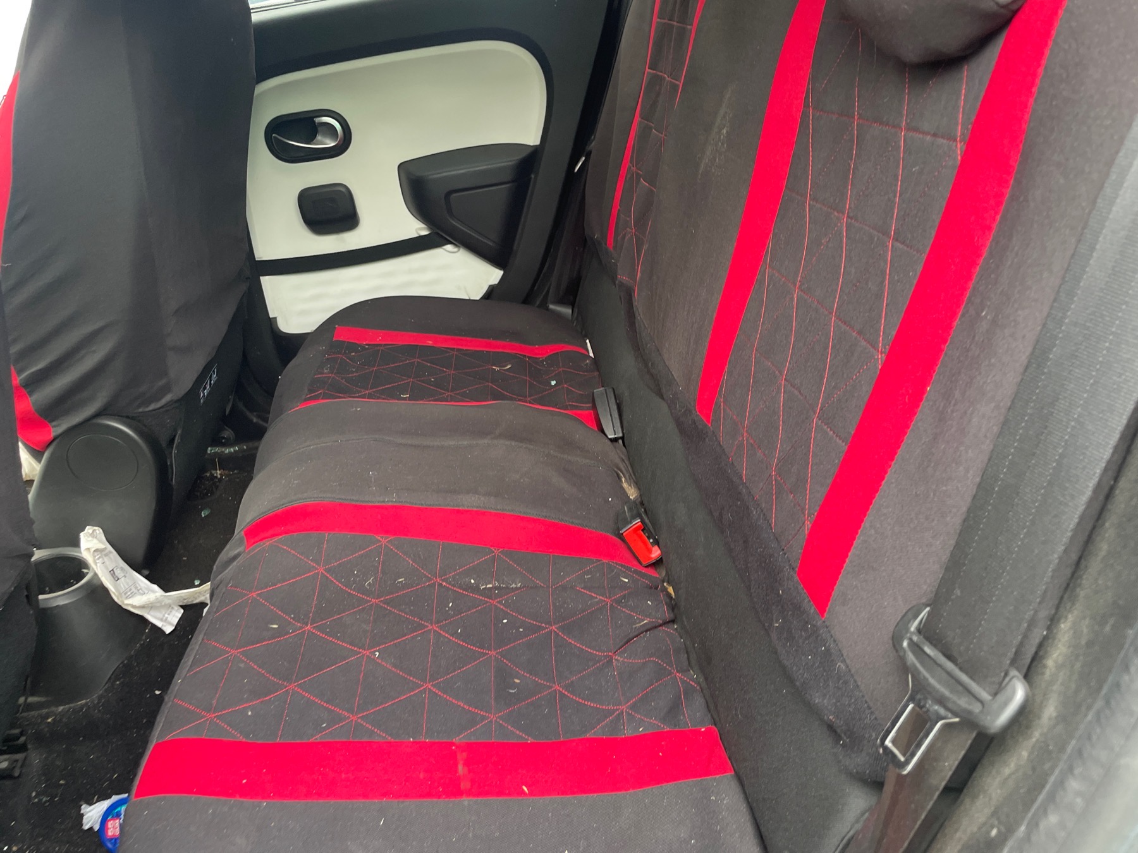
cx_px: 569
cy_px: 426
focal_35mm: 26
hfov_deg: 67.3
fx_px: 855
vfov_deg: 53.1
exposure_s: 1/65
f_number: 1.6
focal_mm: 4.2
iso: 125
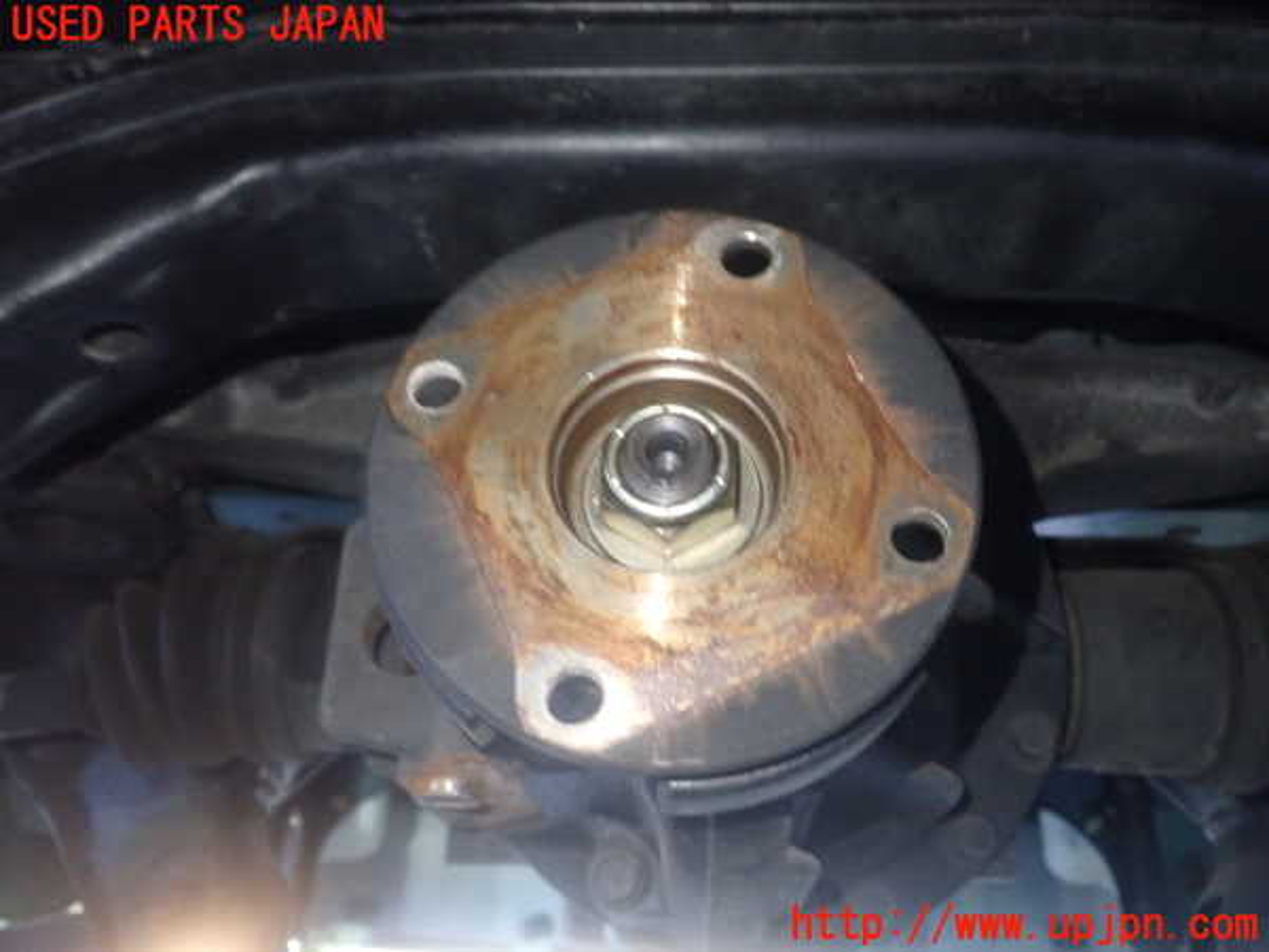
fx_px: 1173
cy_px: 476
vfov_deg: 44.2
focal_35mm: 32
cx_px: 634
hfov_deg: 56.8
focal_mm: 5.79
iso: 800
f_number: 2.4
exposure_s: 1/20
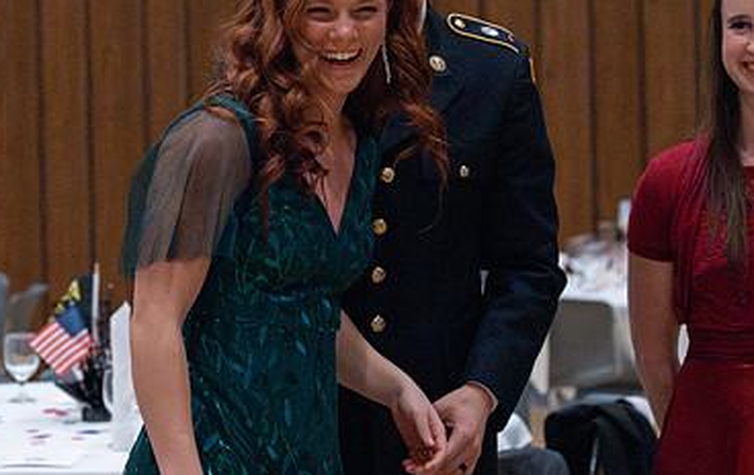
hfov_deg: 16.3
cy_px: 137
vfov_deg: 10.3
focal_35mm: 128
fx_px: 2637
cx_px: 279
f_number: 3.5
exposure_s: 1/400
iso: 20000
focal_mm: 66
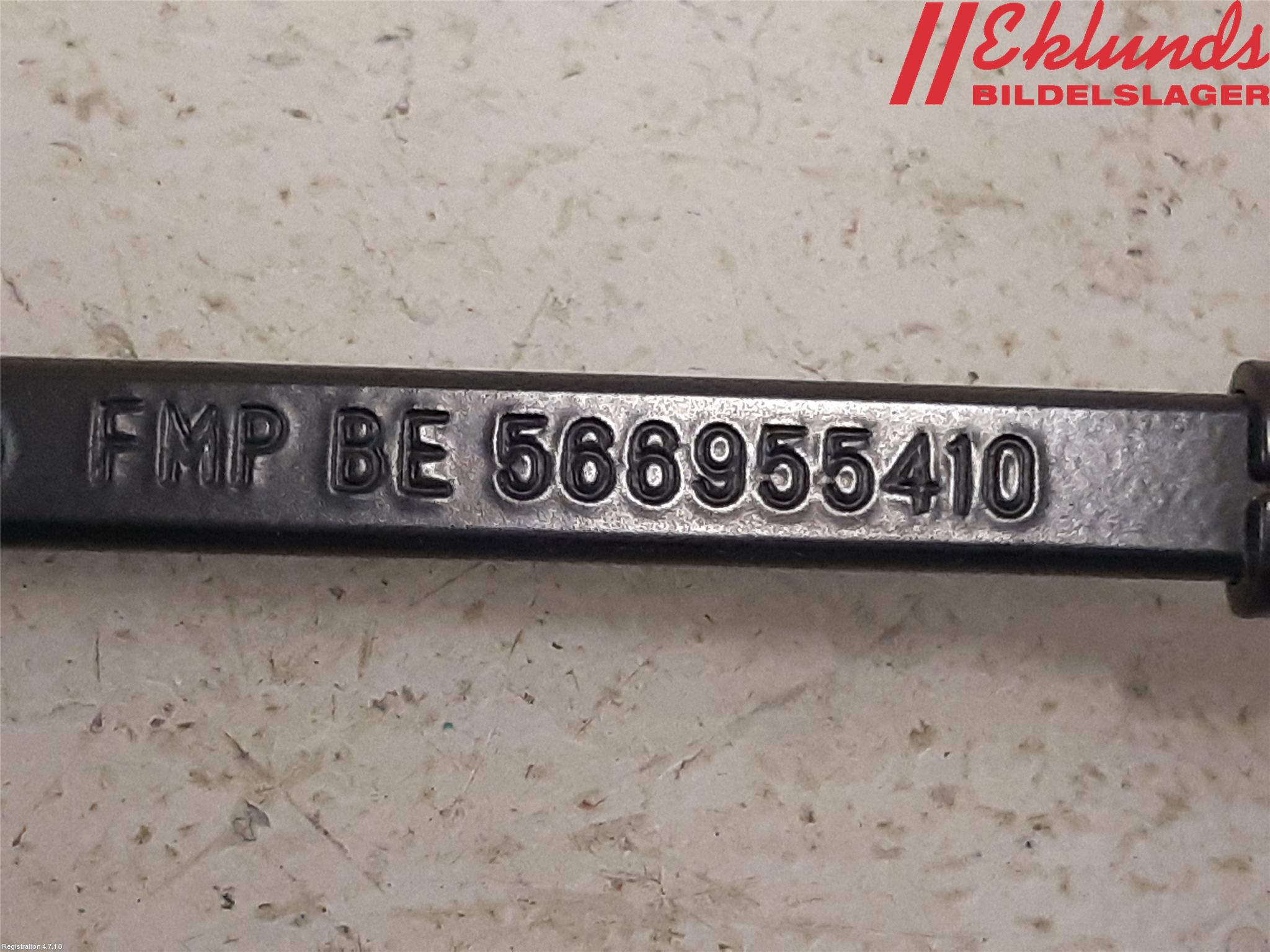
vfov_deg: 53.1
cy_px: 476
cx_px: 635
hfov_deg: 67.3
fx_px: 954
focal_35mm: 26
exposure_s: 1/50
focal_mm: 3.93
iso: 250
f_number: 1.7
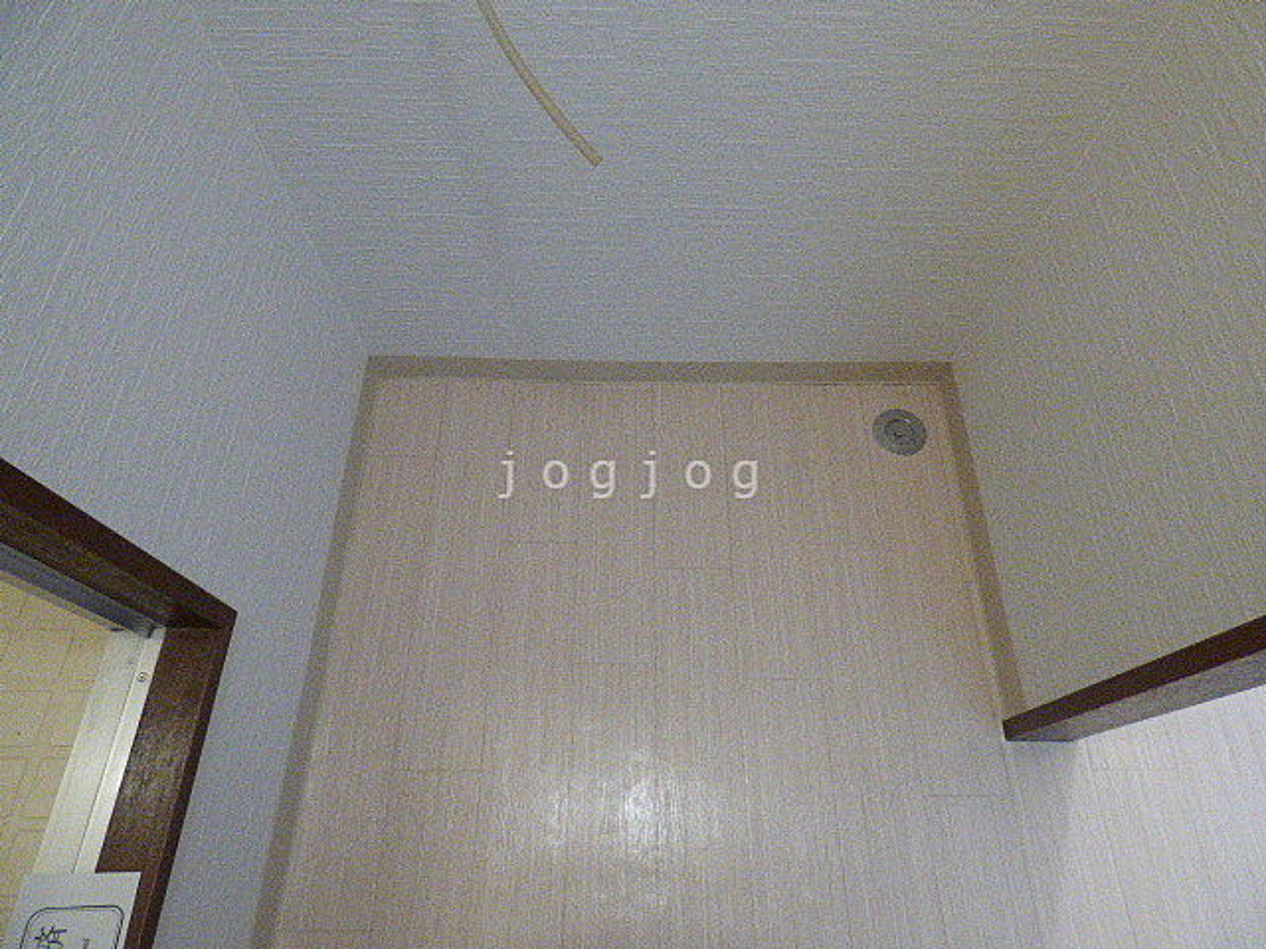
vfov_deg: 66.0
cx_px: 633
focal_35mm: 20
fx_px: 731
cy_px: 474
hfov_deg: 81.7
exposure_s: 1/60
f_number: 2.8
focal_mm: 3.58
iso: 800
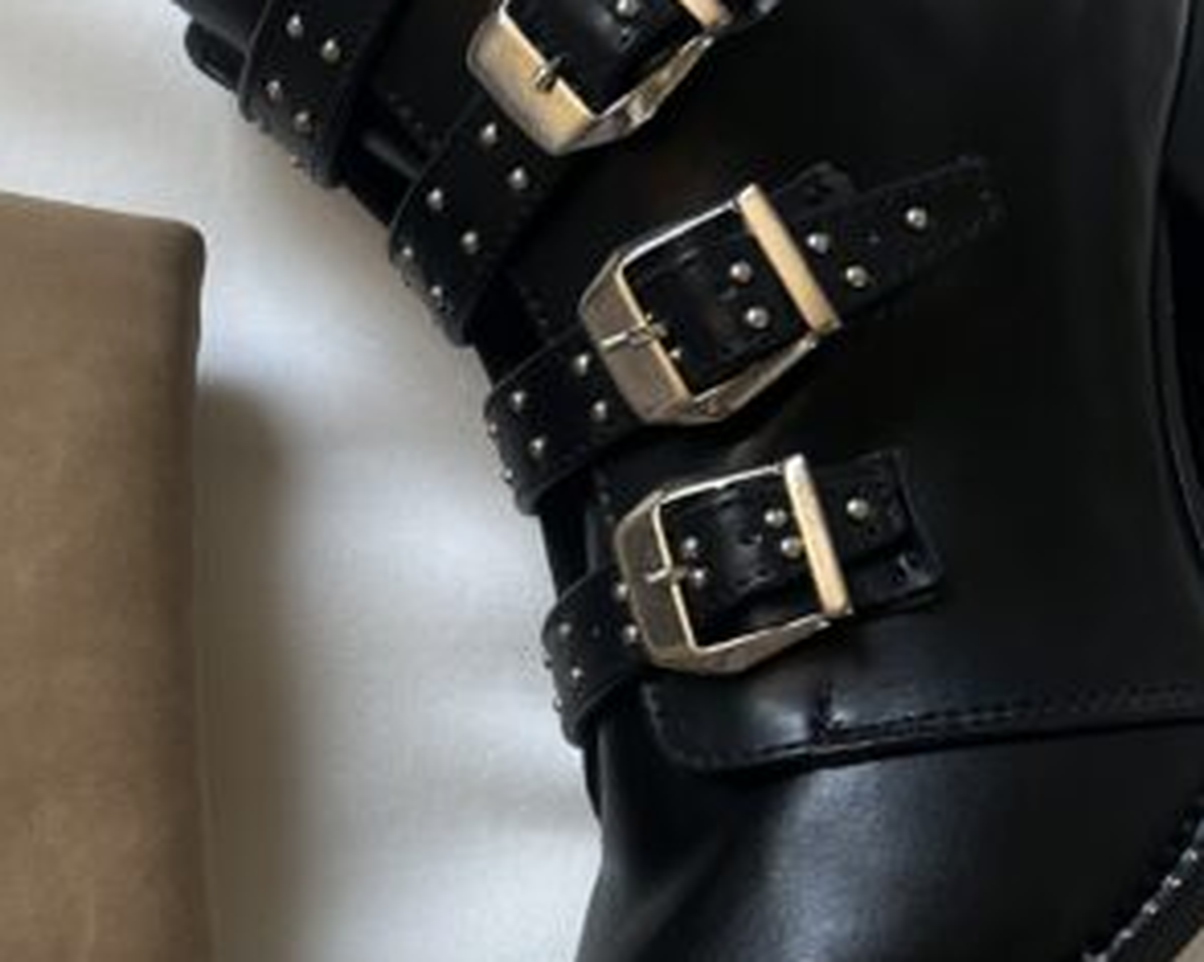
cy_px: 680
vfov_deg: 22.0
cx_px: 242
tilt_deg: -81.1
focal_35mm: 69
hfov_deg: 27.0
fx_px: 2458
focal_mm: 5.7
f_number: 1.5
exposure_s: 1/60
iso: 250
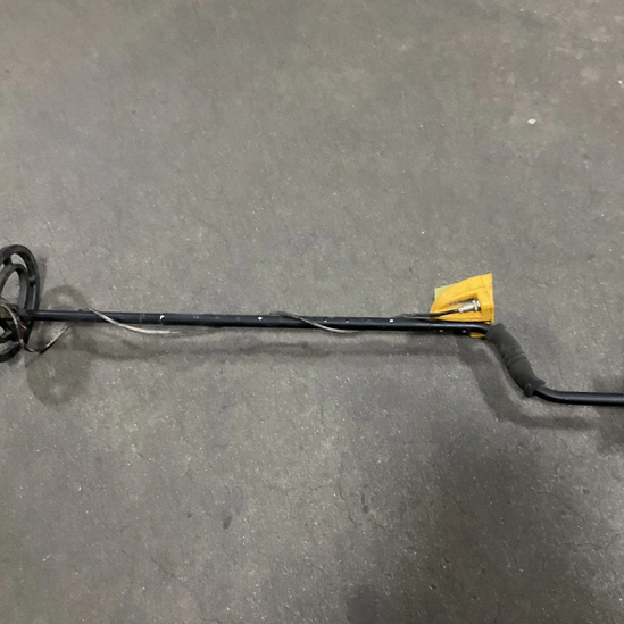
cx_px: 368
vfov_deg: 47.2
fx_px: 714
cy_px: 314
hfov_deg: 47.0
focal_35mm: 35
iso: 320
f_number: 1.8
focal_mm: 3
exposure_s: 1/30
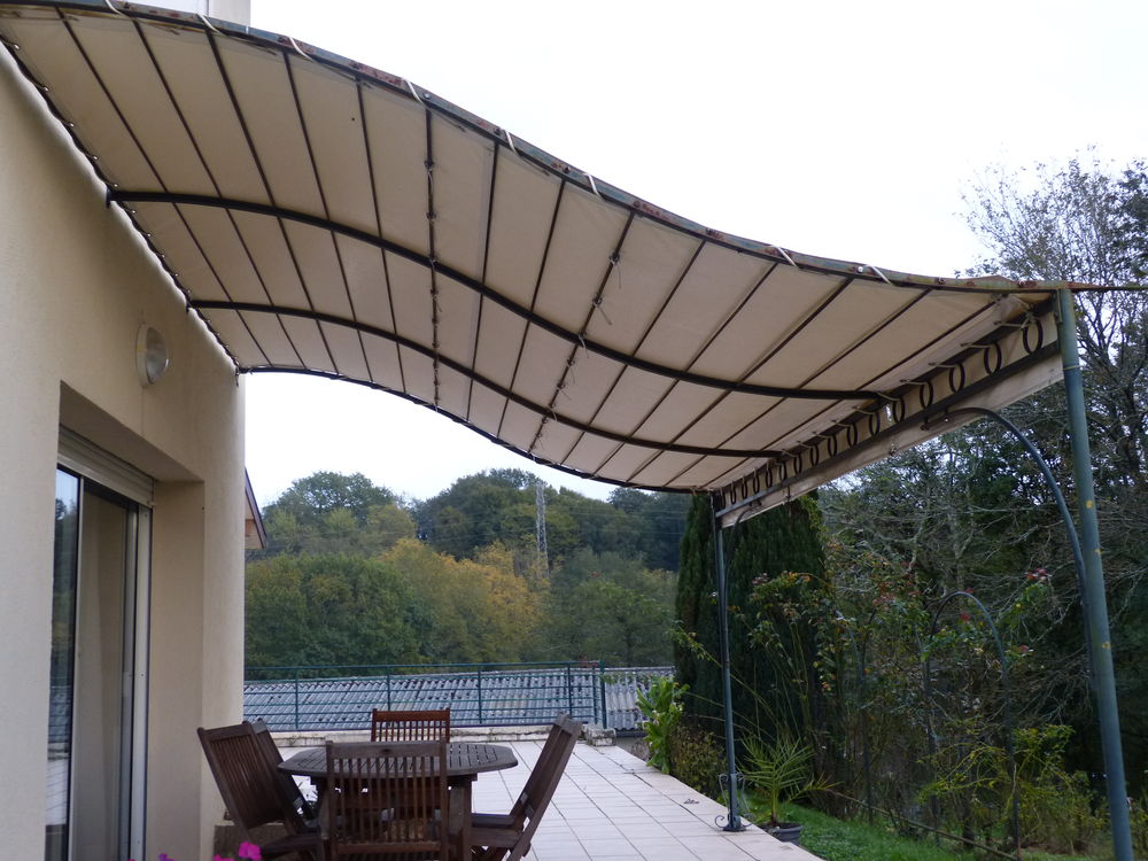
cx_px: 574
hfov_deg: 49.0
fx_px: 1260
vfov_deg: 37.7
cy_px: 430
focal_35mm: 38
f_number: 3.1
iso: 200
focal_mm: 6.7
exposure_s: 1/60
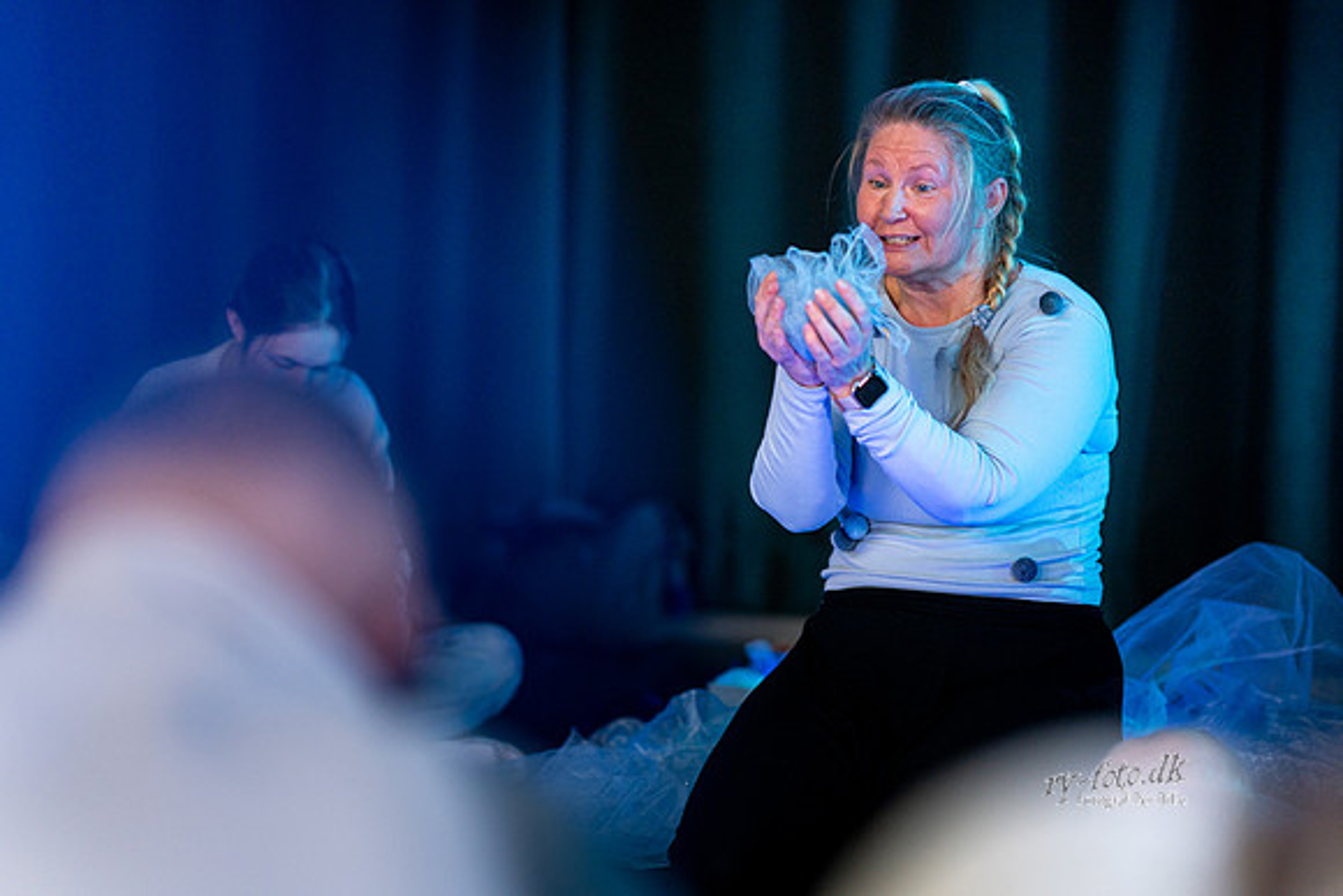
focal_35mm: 85
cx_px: 672
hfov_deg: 23.9
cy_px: 448
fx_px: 3172
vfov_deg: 16.1
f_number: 1.4
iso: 3200
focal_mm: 85
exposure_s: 1/160
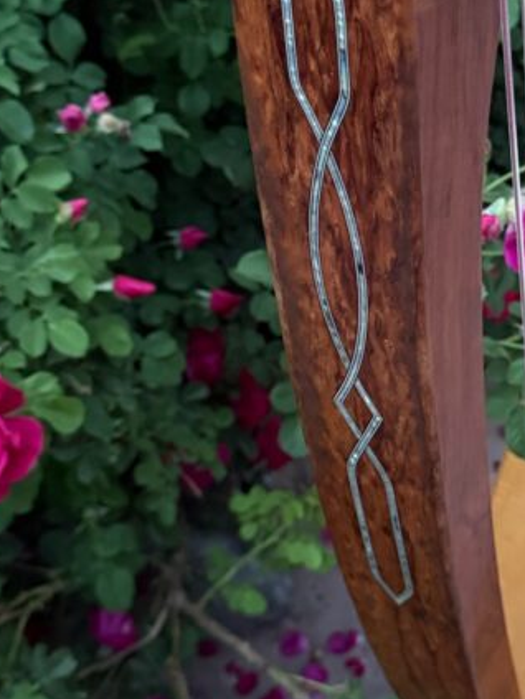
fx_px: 1173
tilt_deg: -40.2
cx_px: 398
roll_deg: +1.2
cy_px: 284
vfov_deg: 33.1
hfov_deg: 24.9
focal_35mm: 58
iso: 1000
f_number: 1.78
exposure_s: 1/30
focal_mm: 6.76
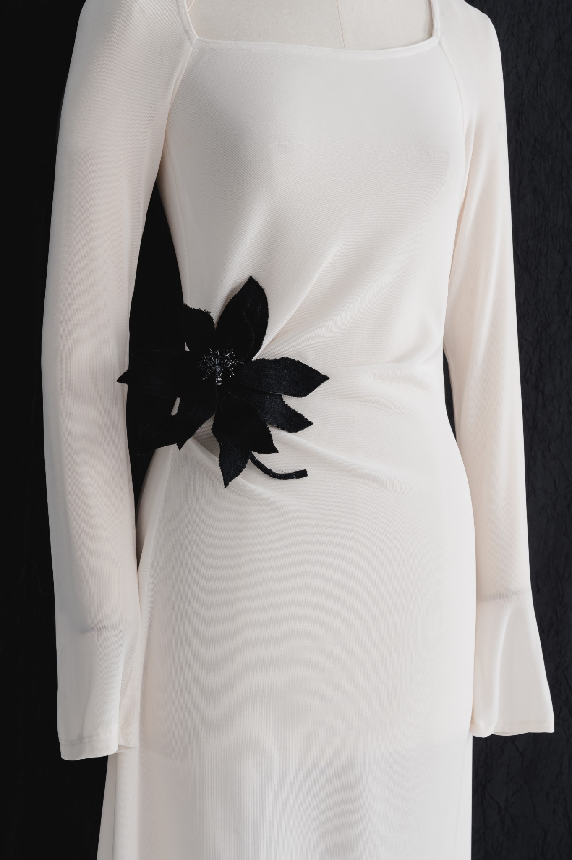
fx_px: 1145
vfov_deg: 41.1
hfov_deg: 28.0
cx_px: 286
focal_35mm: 48
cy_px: 430
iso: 160
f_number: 8
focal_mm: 48
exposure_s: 1/160
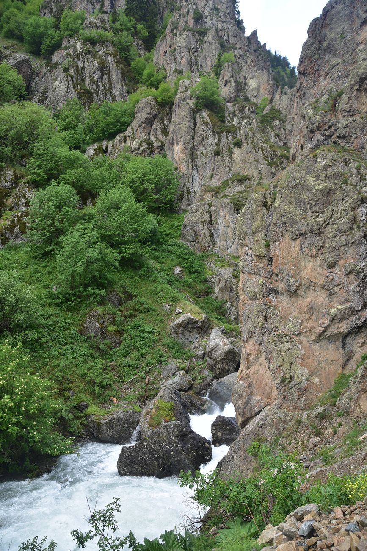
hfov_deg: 27.0
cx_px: 184
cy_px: 276
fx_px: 764
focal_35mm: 50
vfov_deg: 39.6
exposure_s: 1/160
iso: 250
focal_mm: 50
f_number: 5
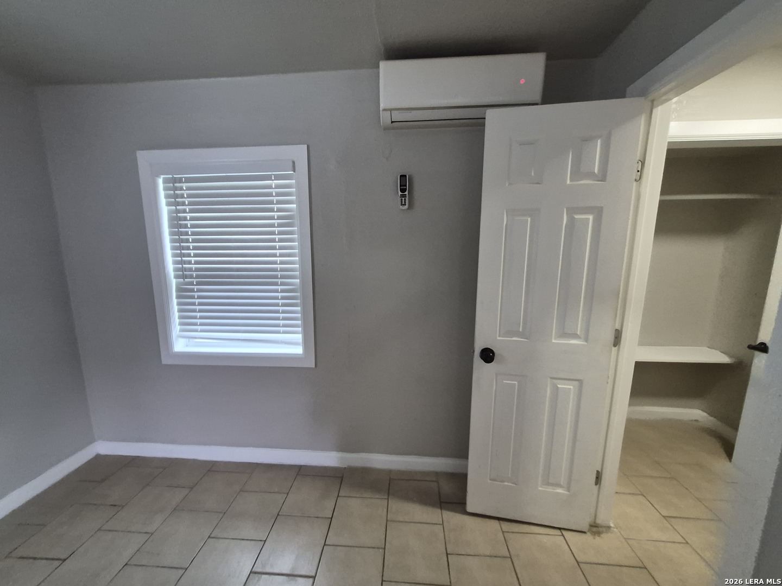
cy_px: 293
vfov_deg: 89.9
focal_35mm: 13
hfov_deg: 106.2
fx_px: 294
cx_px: 391
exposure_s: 1/60
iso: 400
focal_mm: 1.74
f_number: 2.2
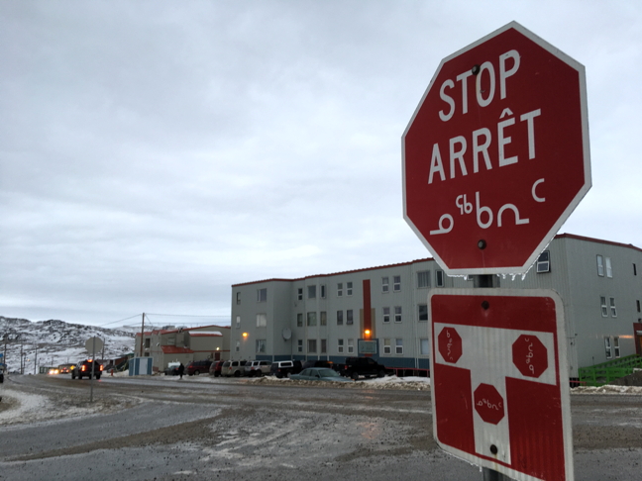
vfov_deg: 48.2
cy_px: 240
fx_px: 538
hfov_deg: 61.7
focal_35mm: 29
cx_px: 321
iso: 25
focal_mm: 4.15
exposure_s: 1/60
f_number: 2.2
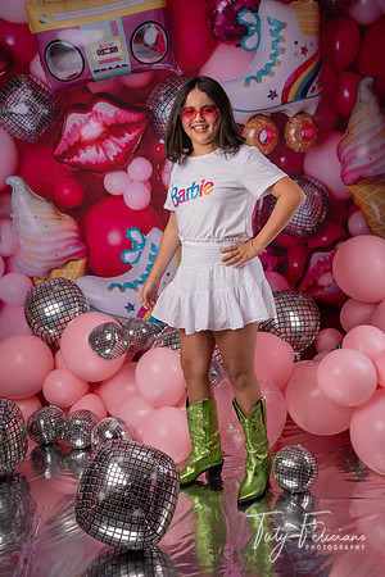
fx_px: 690
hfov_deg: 31.2
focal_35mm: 43
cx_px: 192
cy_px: 288
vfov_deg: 45.4
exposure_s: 1/250
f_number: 4.5
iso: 125
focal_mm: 43
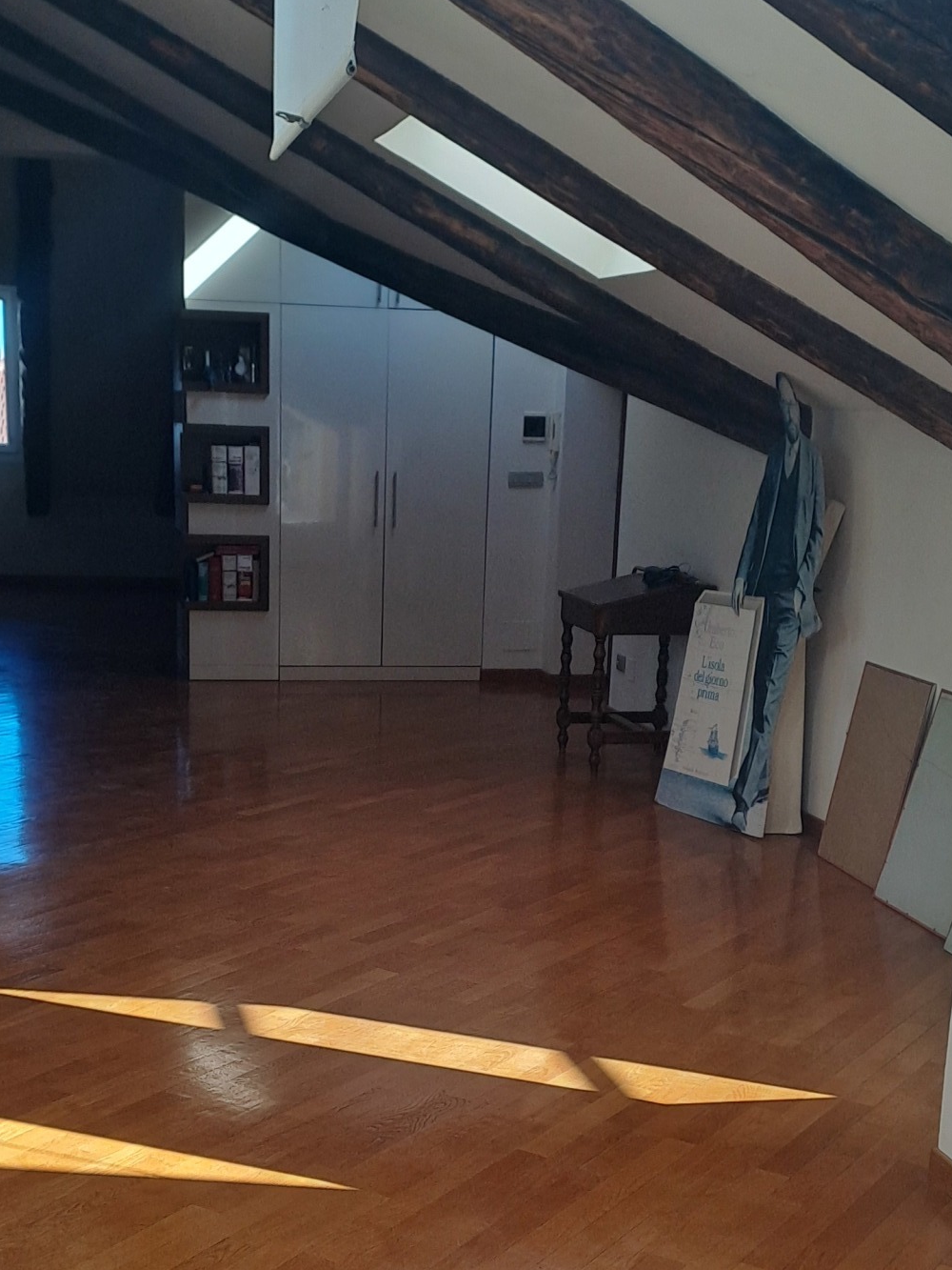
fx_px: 1760
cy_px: 890
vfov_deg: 39.0
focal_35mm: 48
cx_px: 408
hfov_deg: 30.2
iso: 32
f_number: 1.8
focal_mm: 4.65
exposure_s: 1/157
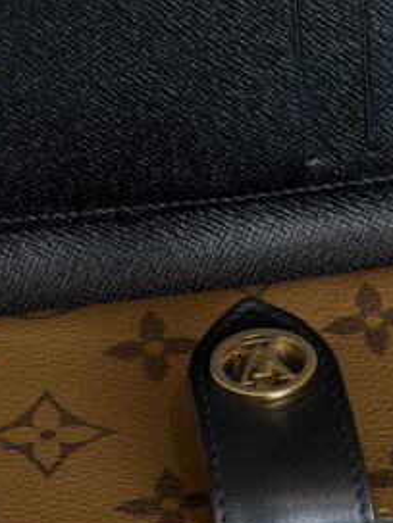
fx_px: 2134
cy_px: 273
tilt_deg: -54.9
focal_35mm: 141
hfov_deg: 10.5
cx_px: 187
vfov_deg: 14.0
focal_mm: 6.76
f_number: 1.78
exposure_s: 1/60
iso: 50
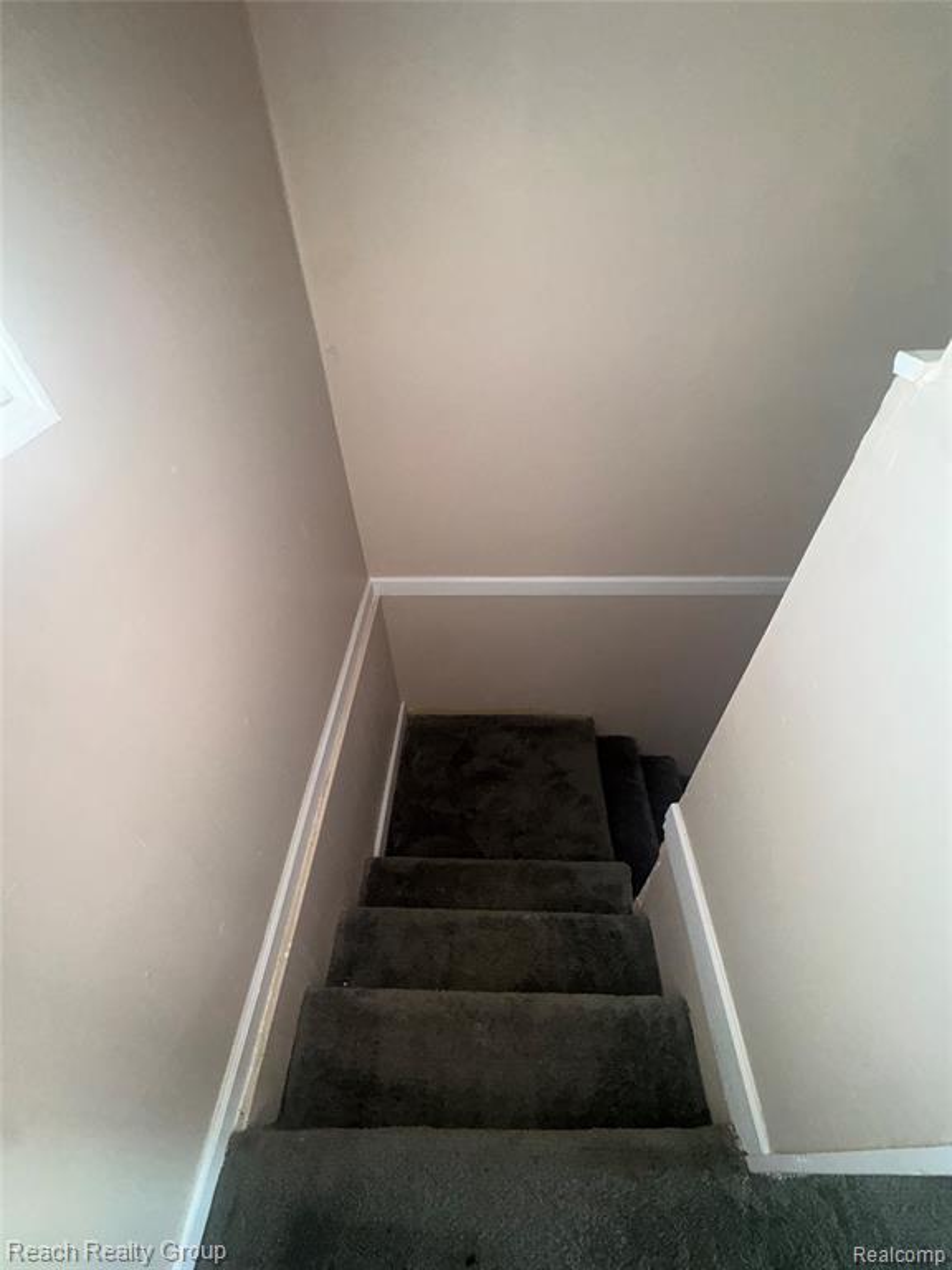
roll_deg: +1.9
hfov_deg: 85.7
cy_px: 635
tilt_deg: -43.9
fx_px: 513
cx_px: 476
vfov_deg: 102.1
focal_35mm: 14
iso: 200
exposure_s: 1/60
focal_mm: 2.22
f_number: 2.2
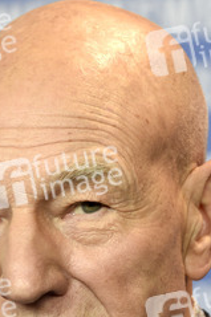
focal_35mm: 419
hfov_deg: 3.3
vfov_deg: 4.9
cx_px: 94
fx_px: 3689
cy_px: 244
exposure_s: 1/200
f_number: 5.6
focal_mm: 250
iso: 2000
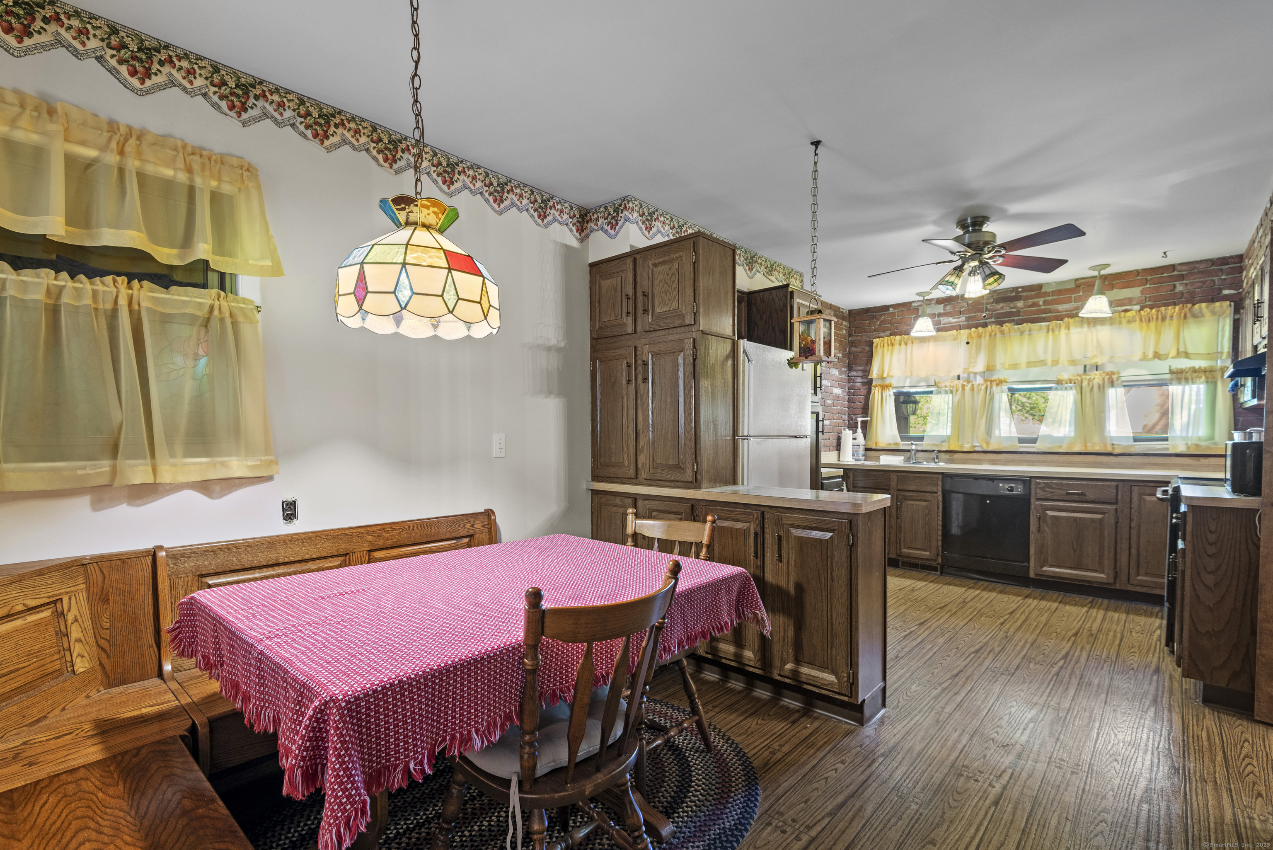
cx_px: 636
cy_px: 425
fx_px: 566
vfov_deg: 73.8
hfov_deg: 96.7
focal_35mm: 16
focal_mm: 16
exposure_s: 2.5
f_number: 8
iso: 200
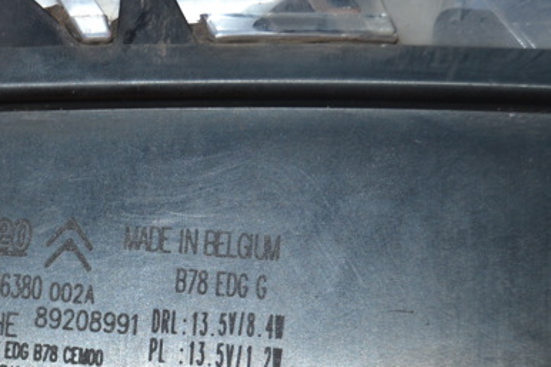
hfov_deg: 14.9
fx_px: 2093
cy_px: 274
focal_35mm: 137
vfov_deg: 10.0
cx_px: 120
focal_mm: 55
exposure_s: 1/60
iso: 400
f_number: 5.6
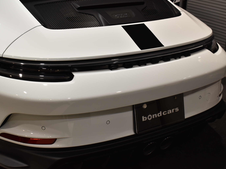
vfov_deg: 26.1
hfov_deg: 34.3
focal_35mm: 56
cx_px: 103
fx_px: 366
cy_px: 84
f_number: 7.1
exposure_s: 1/50
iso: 720
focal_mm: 34
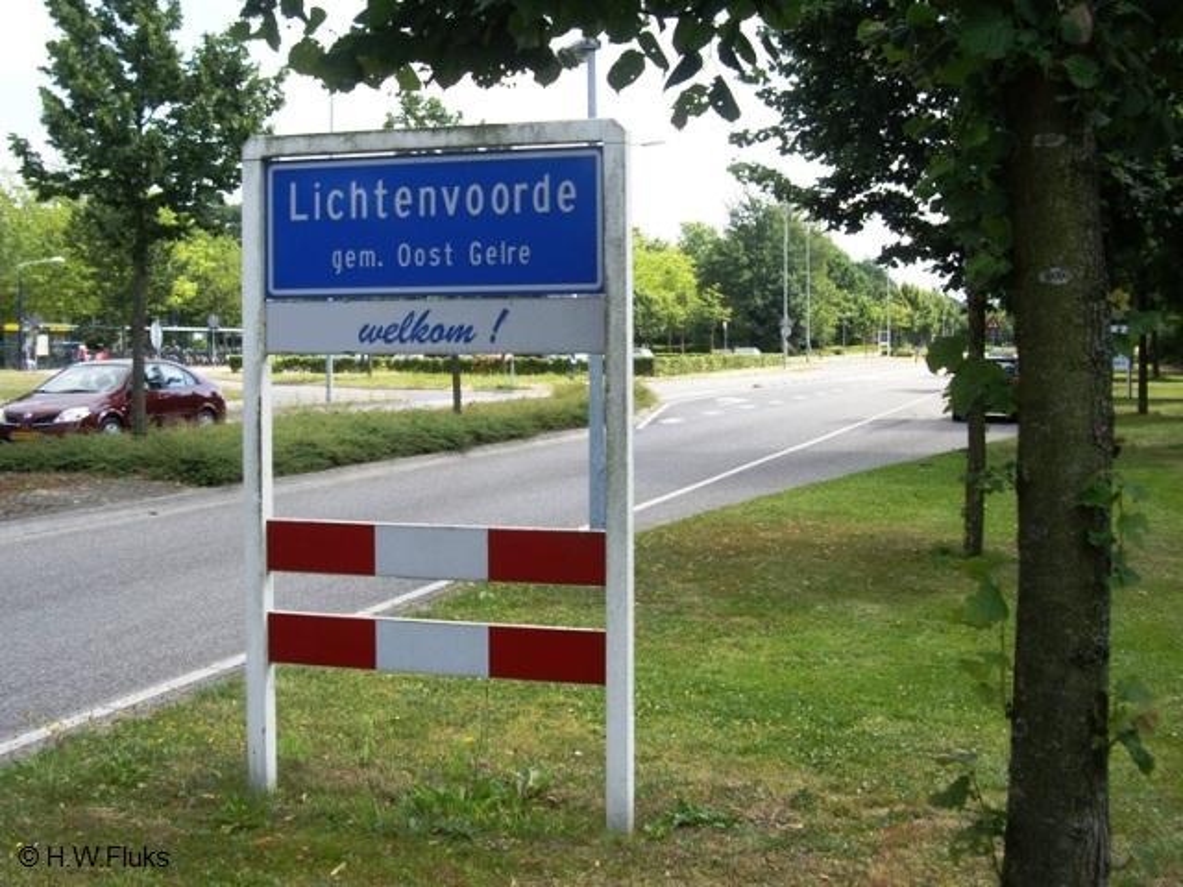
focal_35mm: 38
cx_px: 592
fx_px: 1299
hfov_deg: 49.0
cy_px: 444
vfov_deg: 37.7
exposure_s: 1/500
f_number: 2.8
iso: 64
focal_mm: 7.9
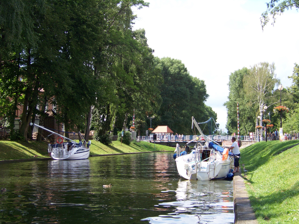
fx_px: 475
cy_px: 112
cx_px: 150
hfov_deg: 34.9
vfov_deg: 26.6
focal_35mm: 55
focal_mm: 9.36
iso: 67
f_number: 3.2
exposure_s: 1/400
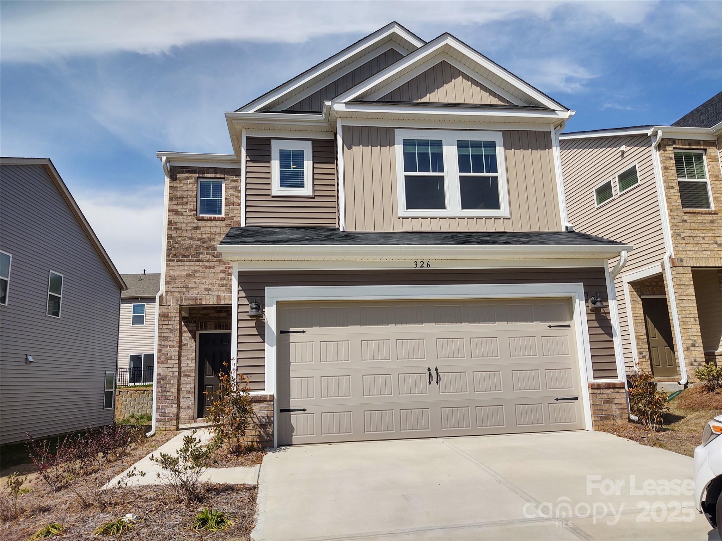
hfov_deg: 65.3
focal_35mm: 27
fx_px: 563
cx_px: 361
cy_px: 270
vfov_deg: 51.4
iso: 100
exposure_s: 1/6356
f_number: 1.7
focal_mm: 4.75
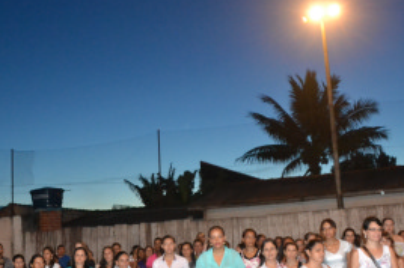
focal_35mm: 56
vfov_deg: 24.0
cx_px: 158
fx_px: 628
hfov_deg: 35.5
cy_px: 181
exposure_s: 1/60
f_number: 3.5
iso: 3200
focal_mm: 20
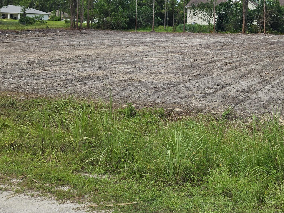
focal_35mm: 45
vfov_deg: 30.5
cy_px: 14
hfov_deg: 40.5
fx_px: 369
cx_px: 222
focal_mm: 5.4
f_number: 1.8
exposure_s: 1/2874
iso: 25
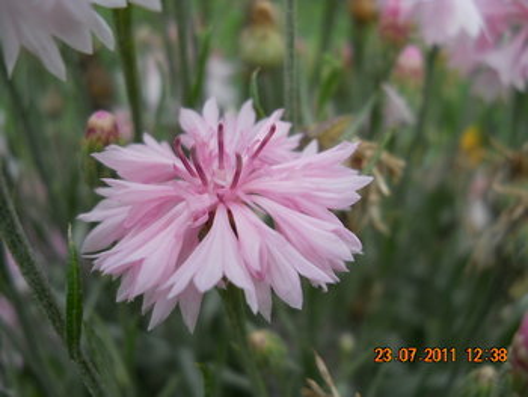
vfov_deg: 35.2
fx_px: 626
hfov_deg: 45.7
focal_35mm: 41
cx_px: 264
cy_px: 198
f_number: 3.1
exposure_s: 1/320
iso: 80
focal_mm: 6.72
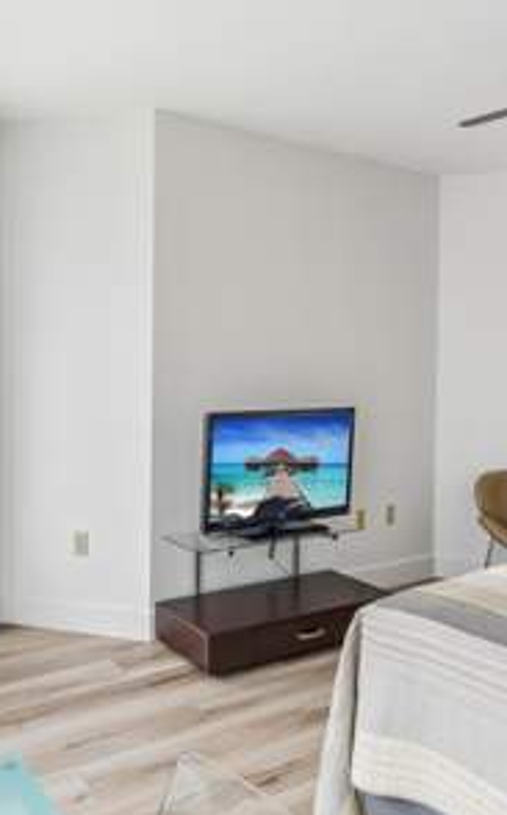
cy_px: 396
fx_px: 665
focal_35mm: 30
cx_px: 155
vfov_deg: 62.9
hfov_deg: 41.0
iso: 200
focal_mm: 18
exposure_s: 1/80
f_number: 9
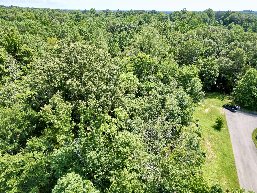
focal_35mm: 24
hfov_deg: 71.6
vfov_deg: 56.8
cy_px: 96
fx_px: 178
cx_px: 128
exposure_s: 1/1600
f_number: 1.7
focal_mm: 6.72
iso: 130
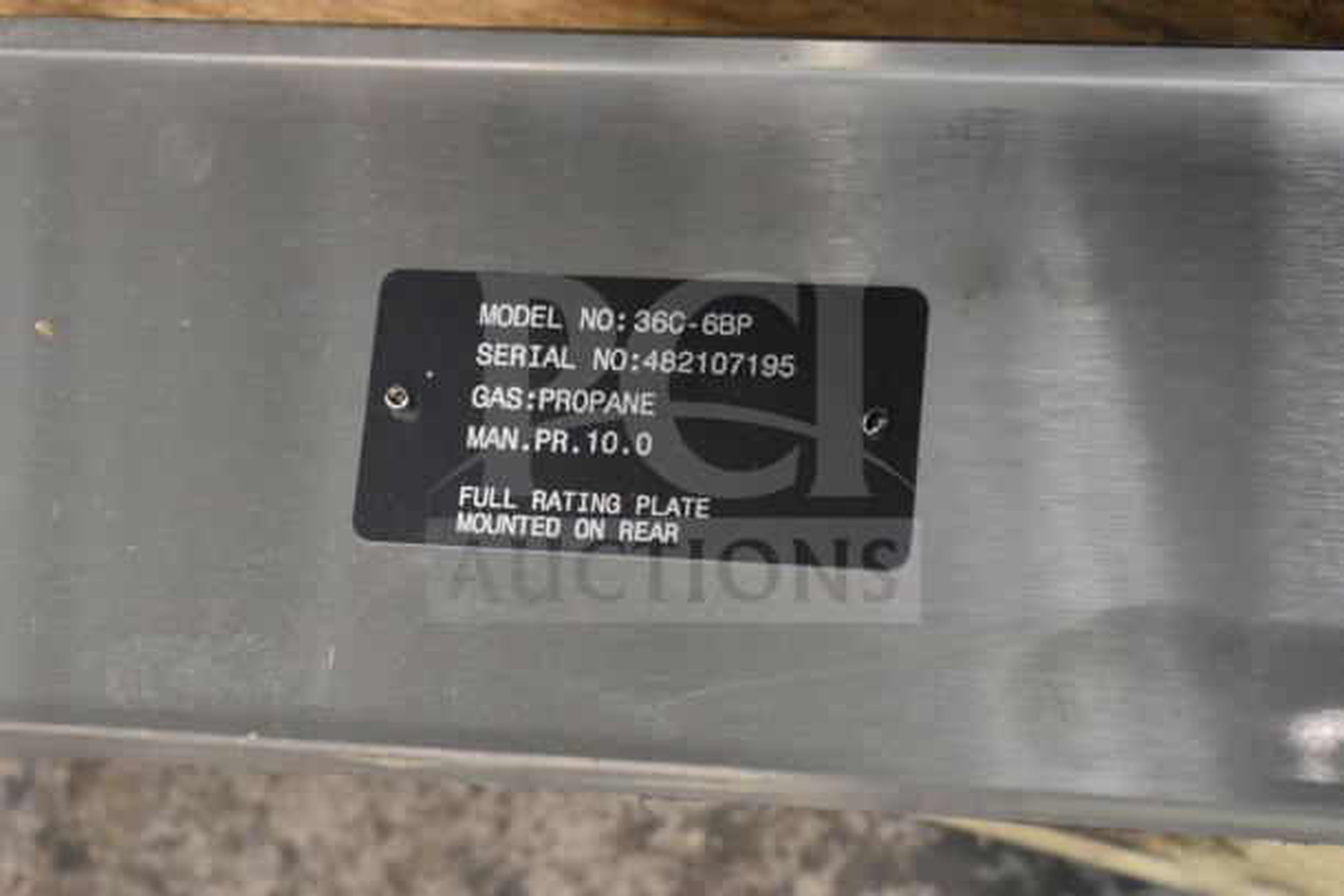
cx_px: 672
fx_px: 3081
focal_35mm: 82
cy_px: 448
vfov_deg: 16.6
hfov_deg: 24.6
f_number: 5.6
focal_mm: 55
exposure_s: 1/100
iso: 5600
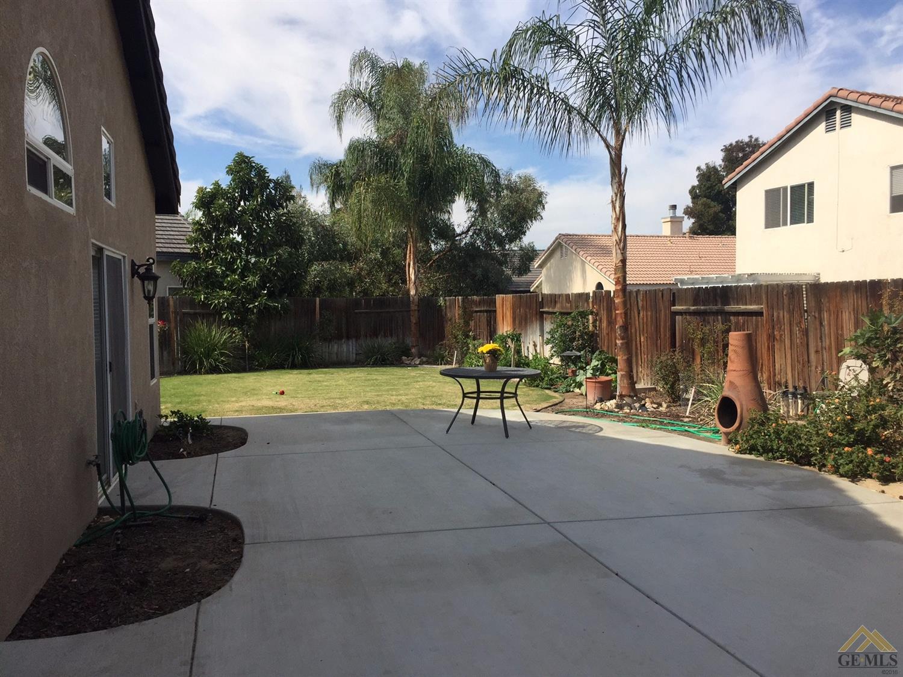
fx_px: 756
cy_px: 338
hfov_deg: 61.7
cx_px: 452
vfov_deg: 48.2
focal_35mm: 29
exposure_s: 1/2475
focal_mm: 4.15
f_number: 2.2
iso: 32
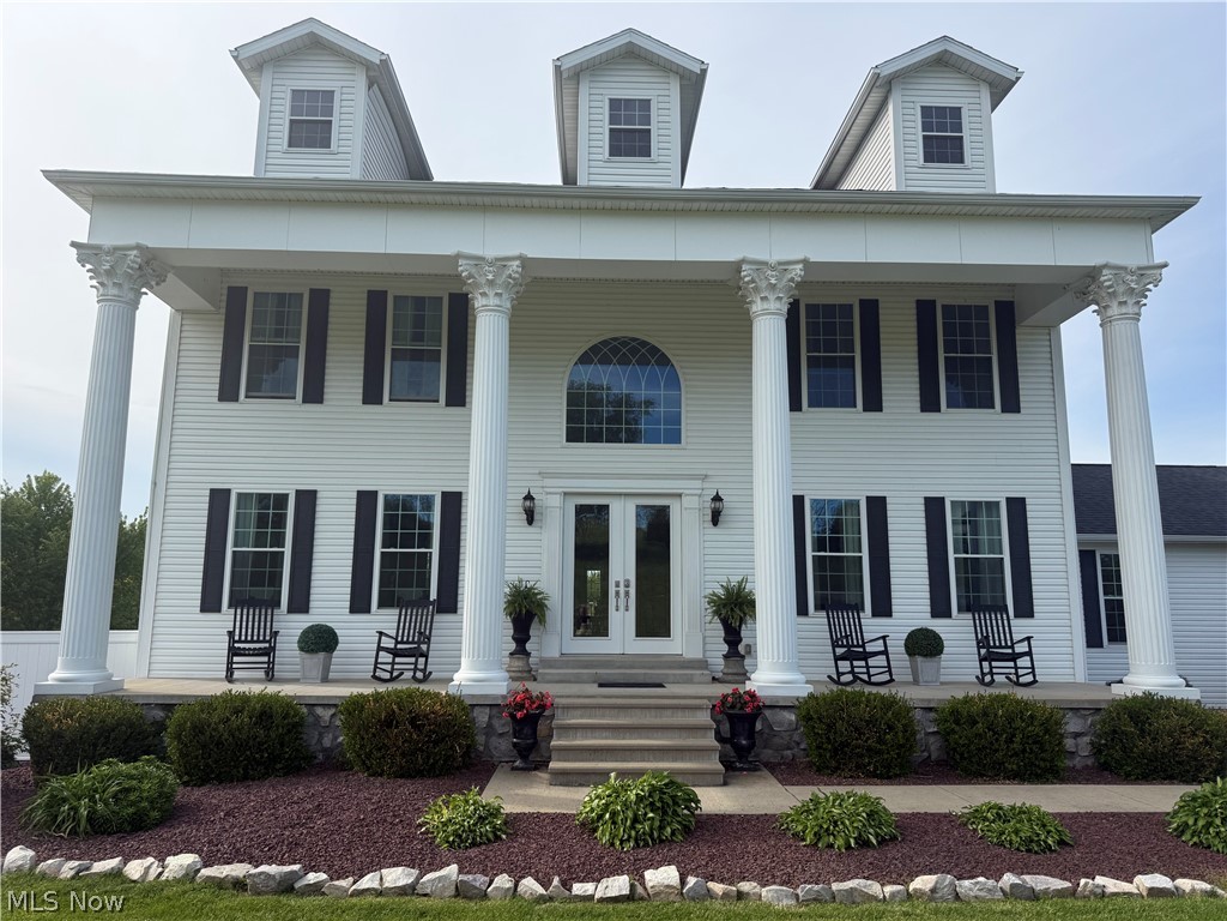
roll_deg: +0.2
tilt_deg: +9.6
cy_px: 460
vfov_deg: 56.8
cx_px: 614
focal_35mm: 24
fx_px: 851
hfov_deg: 71.6
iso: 100
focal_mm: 6.76
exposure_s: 1/3584
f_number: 1.78
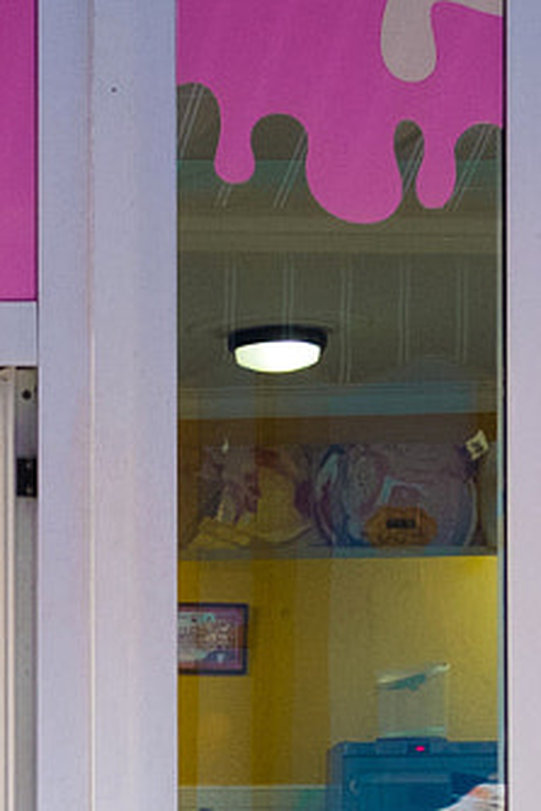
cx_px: -274
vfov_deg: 17.0
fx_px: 2589
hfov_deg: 11.4
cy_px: 963
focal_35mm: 115
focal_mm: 16
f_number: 5.6
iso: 800
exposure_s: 1/60
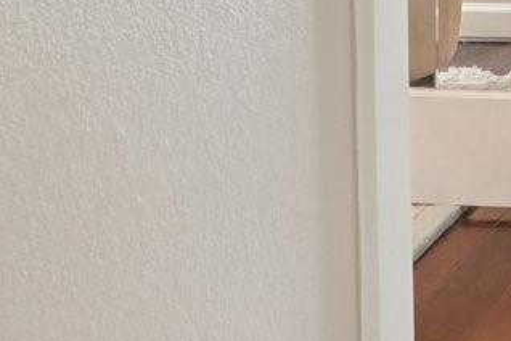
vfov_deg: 11.4
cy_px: -432
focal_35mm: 103
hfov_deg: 15.3
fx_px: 1462
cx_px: 1067
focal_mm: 16
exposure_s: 1/6
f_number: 8
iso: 400
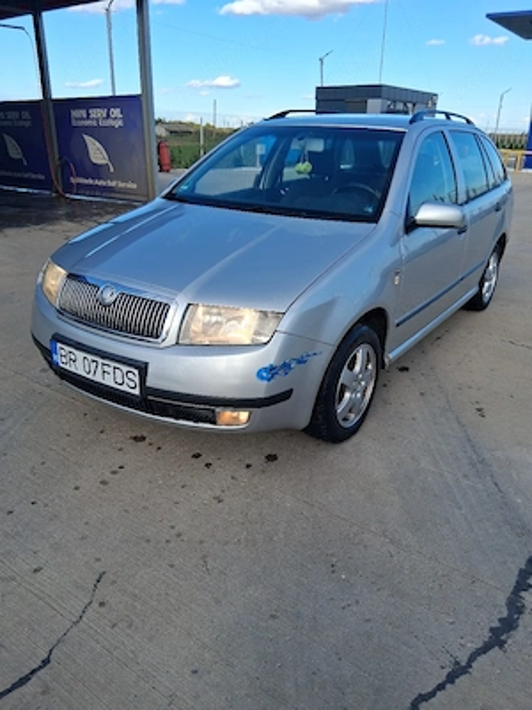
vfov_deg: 67.3
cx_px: 266
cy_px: 355
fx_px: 533
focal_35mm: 26
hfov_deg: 53.1
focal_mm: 3.98
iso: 25
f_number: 1.8
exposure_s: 1/455
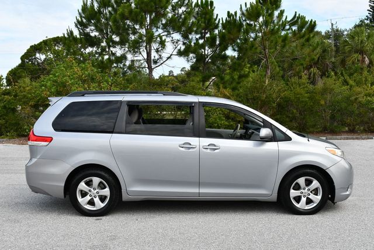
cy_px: 125
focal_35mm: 36
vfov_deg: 36.9
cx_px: 187
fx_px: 374
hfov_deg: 53.1
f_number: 8
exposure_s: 1/250
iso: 200
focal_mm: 18
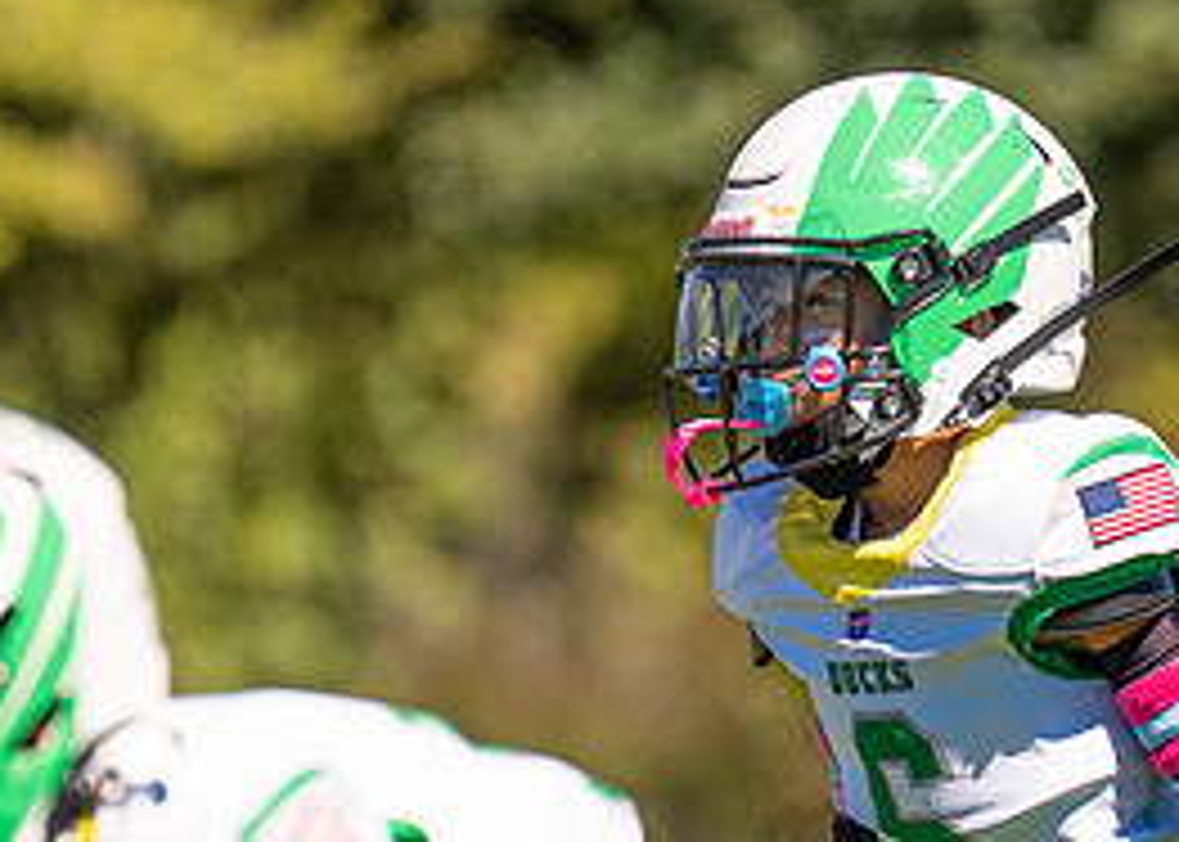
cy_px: 444
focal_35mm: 1014
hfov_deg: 2.0
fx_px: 33945
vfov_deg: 1.4
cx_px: 727
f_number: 2.8
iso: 160
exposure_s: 1/4000
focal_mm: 200
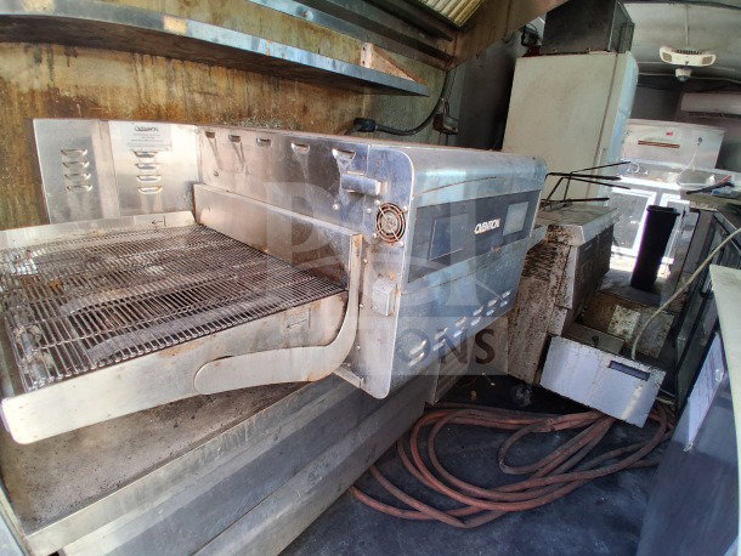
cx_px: 370
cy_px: 278
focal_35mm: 17
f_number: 2.2
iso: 100
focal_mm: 1.4
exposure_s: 1/120
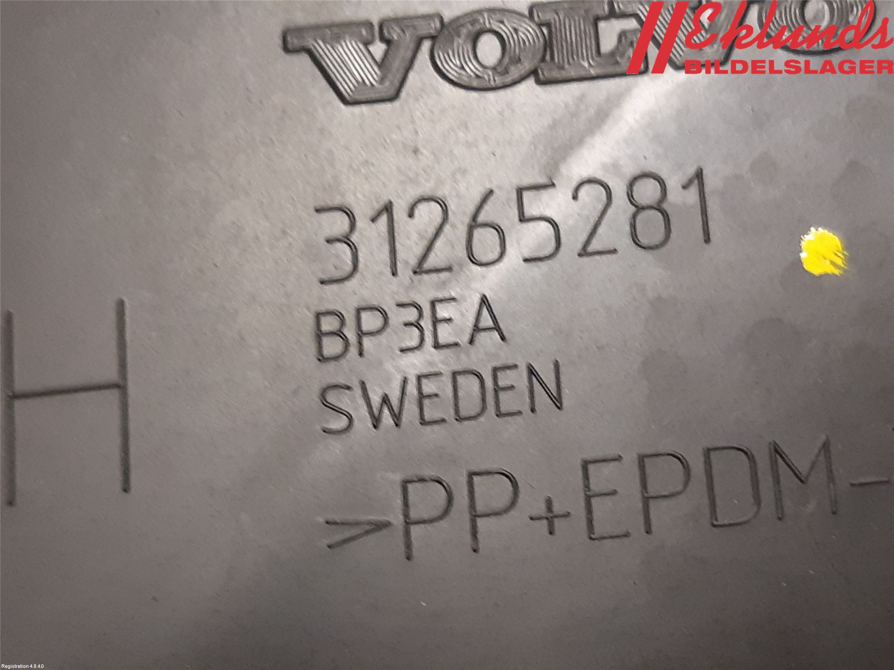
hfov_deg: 67.3
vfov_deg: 53.1
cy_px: 335
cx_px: 447
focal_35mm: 26
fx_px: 671
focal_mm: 3.93
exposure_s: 1/50
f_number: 1.7
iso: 250
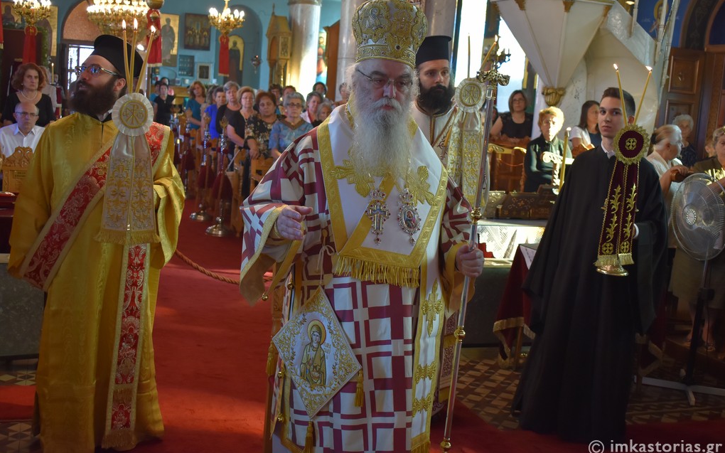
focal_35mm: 43
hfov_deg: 46.2
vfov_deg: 29.8
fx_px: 849
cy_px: 219
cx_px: 363
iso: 640
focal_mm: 28
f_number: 4.2
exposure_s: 1/60
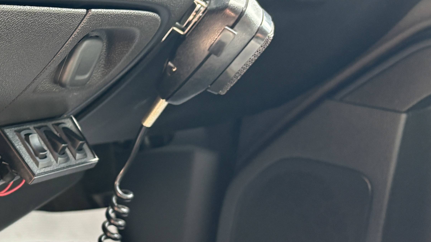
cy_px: 127
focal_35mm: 67
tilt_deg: -13.4
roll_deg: -6.5
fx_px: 766
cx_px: -75
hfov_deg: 27.9
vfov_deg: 18.0
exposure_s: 1/121
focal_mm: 5.96
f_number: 1.6
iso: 125
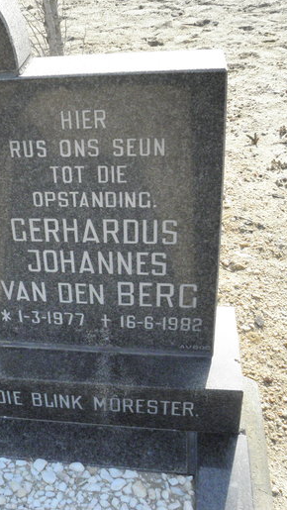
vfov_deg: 46.3
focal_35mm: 44
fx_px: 595
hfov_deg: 25.7
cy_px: 222
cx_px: -3
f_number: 5.6
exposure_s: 1/400
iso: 200
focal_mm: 4.6
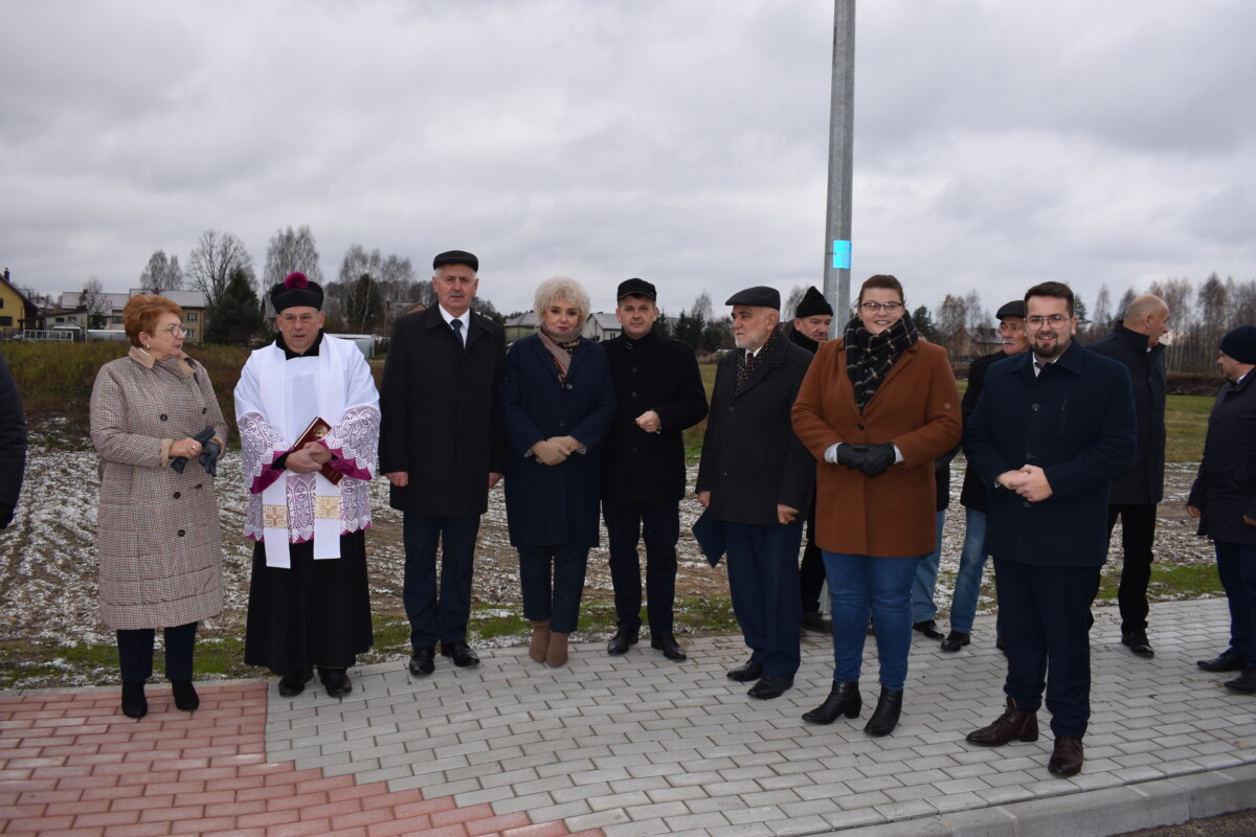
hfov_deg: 61.9
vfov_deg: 43.6
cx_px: 628
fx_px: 1047
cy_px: 418
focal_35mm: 30
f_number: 5.6
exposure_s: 1/125
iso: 140
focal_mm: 20
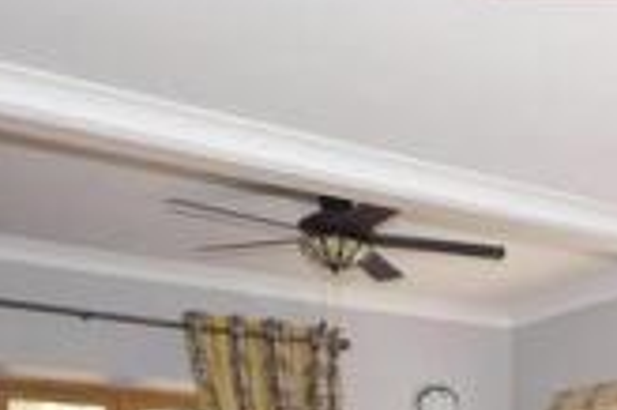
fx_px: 1233
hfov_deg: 24.0
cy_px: 536
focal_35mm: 72
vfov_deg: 17.7
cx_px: 839
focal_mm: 12
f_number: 7.1
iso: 400
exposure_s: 1/100
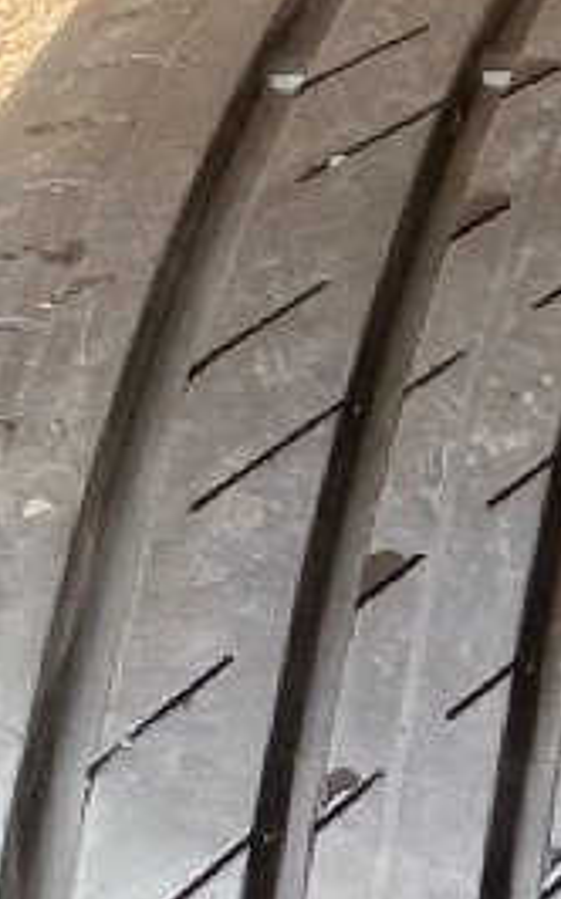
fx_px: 3379
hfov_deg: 8.3
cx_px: 1578
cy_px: 997
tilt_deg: -58.2
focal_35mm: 138
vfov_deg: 14.8
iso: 50
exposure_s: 1/121
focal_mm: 4.25
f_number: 1.8
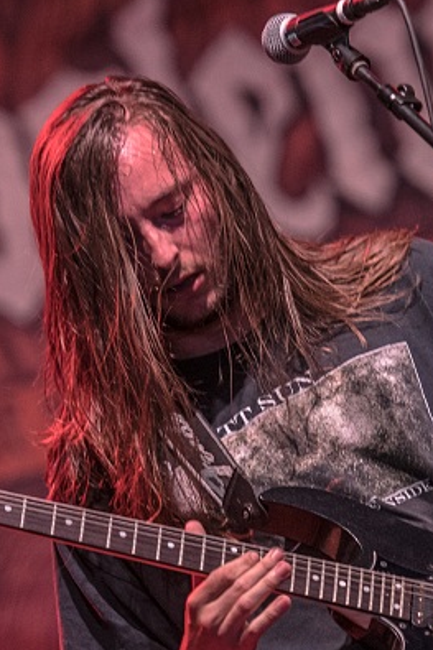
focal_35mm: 369
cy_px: 374
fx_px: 6661
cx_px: 234
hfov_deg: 3.7
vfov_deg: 5.6
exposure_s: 1/125
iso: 1600
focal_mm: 135
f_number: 2.8
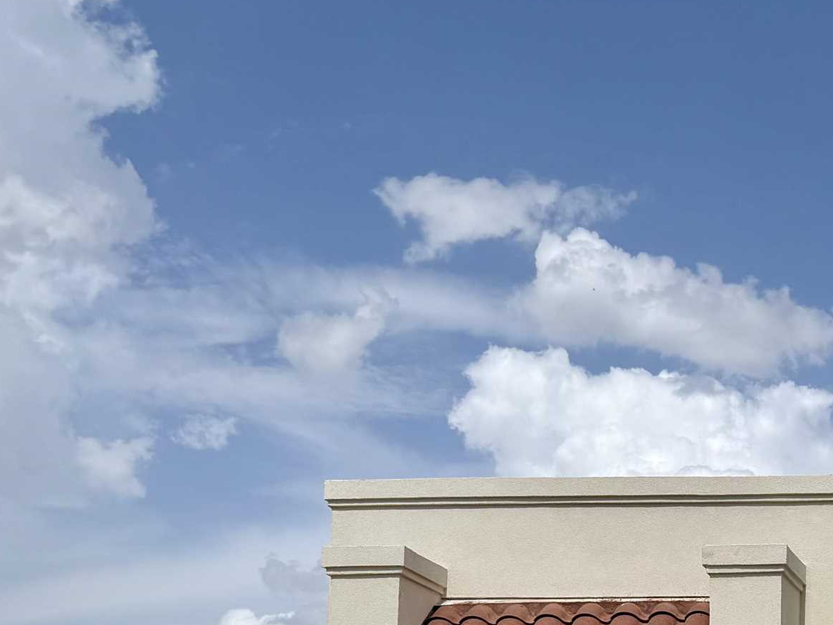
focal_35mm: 63
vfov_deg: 21.7
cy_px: 743
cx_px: 1005
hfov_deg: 27.1
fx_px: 1516
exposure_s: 1/14286
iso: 100
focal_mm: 6.76
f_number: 1.78
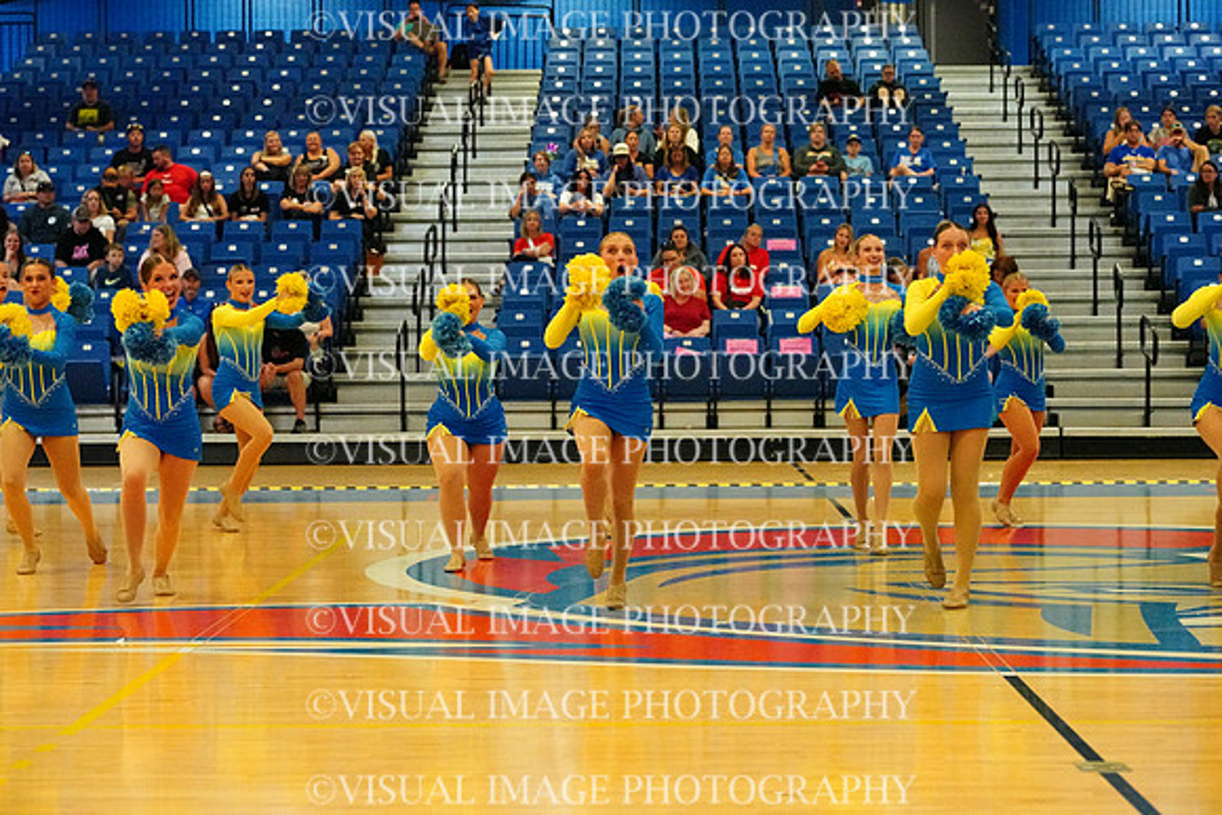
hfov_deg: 23.1
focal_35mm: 88
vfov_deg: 15.5
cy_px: 408
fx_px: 2988
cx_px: 611
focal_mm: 88
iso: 20000
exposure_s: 1/1000
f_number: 4
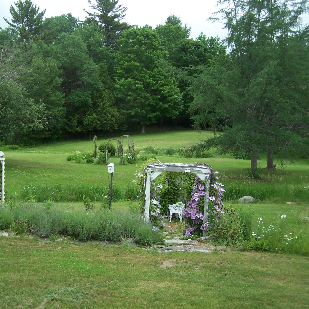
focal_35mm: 45
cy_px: 154
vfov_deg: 37.6
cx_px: 121
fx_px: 454
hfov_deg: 37.4
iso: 80
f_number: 2.8
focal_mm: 6.3
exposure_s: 1/500
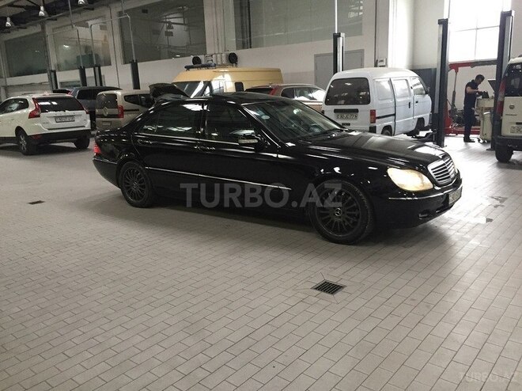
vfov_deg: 48.2
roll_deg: +1.2
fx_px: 437
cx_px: 261
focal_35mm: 29
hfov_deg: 61.7
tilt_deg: -14.5
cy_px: 196
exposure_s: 1/33
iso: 200
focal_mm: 4.15
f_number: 2.2
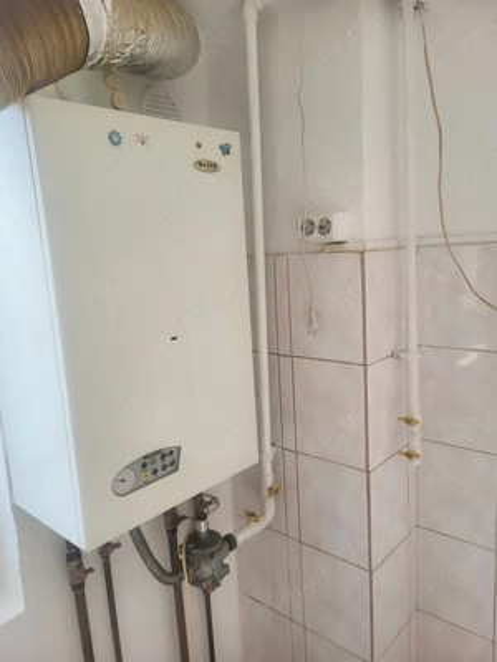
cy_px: 331
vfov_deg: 67.3
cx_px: 248
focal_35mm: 26
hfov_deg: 53.1
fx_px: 498
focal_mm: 5.4
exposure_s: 1/303
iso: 40
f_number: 1.8
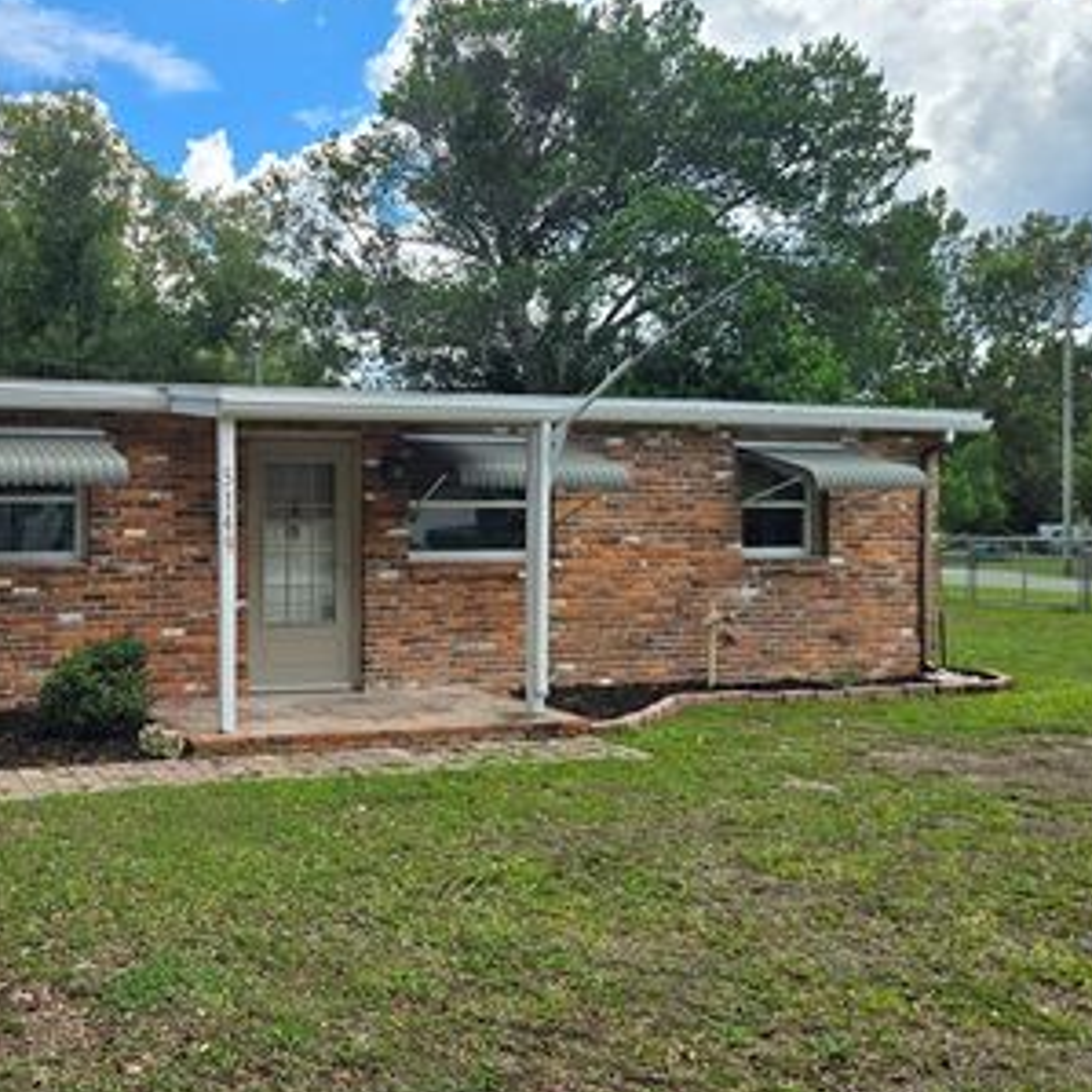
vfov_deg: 48.5
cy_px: 542
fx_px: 1213
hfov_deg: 46.4
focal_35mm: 34
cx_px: 252
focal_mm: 5.4
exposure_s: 1/1854
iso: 25
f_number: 1.8
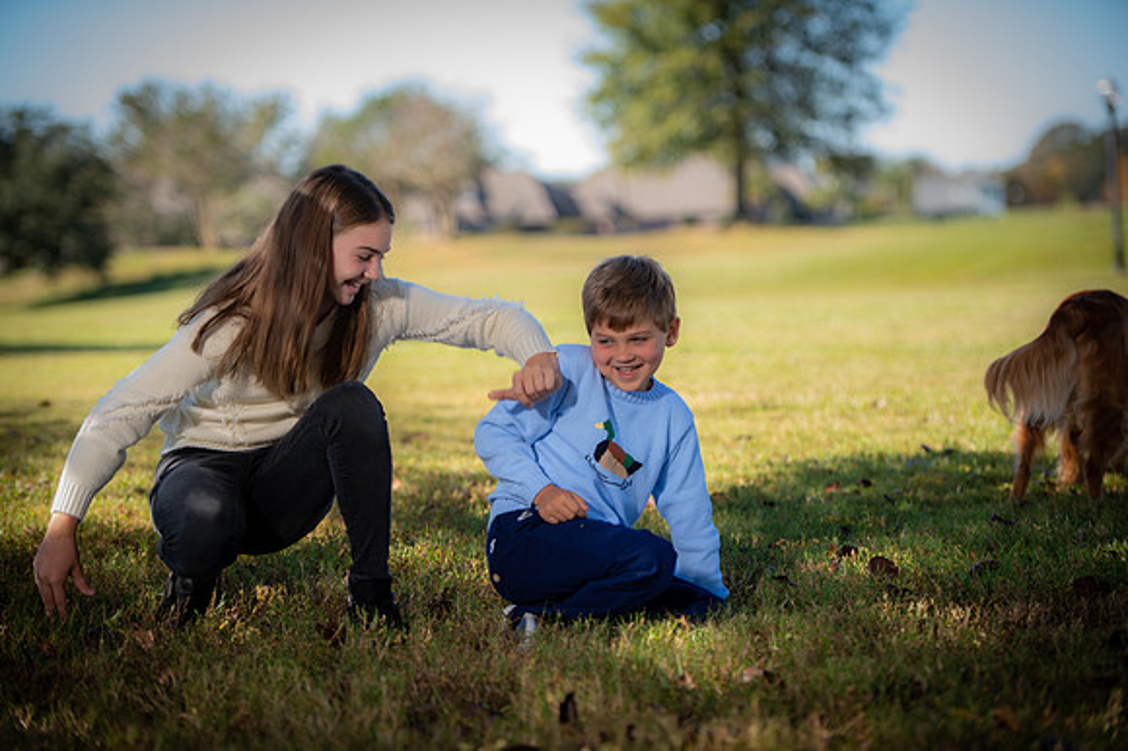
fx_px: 3507
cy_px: 376
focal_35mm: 112
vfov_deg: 12.2
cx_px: 564
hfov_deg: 18.3
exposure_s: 1/250
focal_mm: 112
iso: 50
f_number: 2.8
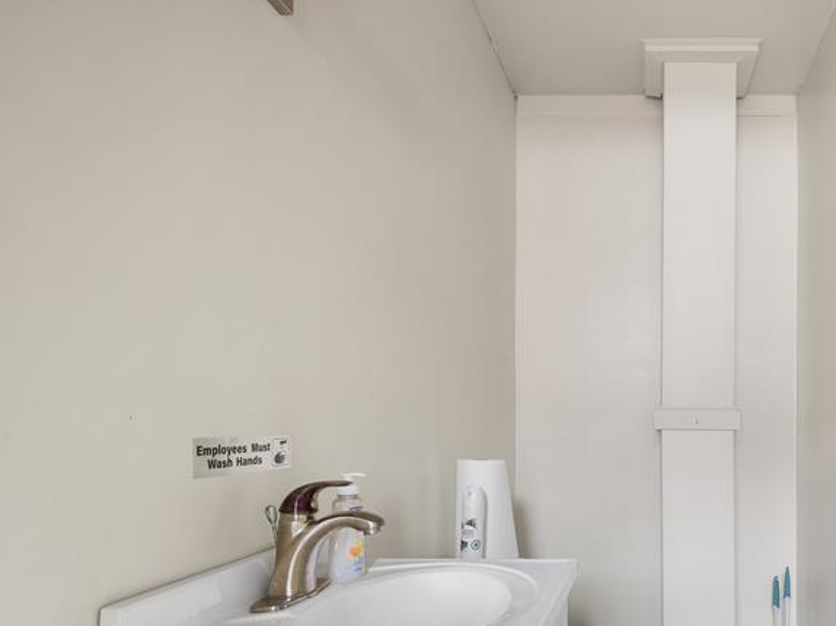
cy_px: 442
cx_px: 606
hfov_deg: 67.9
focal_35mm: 24
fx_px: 579
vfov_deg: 55.0
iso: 100
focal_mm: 14
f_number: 11
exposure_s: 4
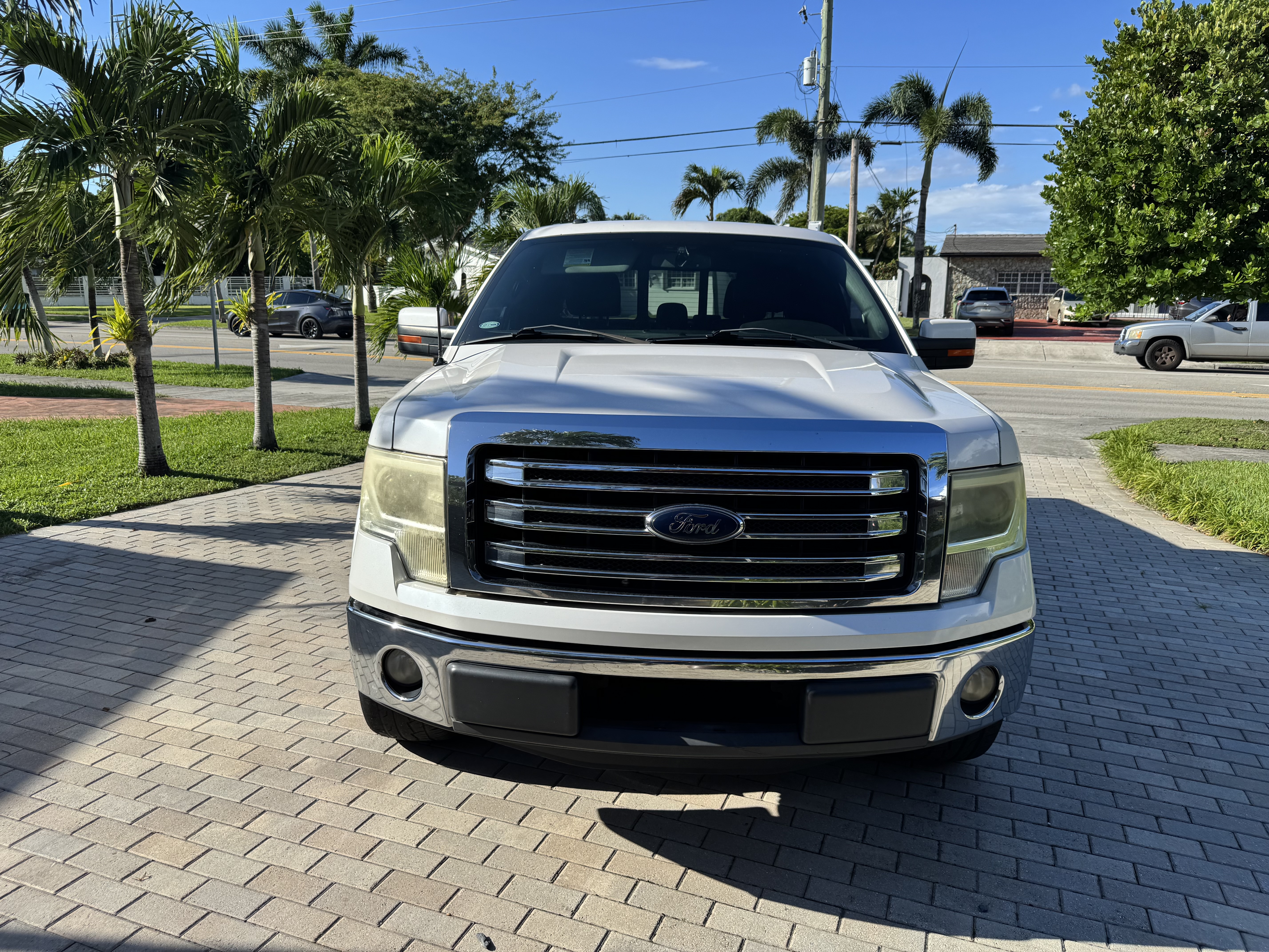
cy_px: 476
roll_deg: -0.4
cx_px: 634
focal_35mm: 24
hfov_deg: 71.6
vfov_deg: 56.8
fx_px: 880
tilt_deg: -12.1
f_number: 1.78
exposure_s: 1/3597
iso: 80
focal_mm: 6.76
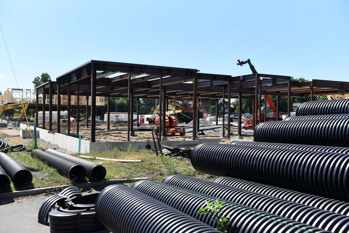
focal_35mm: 38
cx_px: 174
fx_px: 368
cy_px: 116
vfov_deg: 35.1
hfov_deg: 50.7
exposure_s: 1/4000
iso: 800
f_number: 4.5
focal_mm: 38
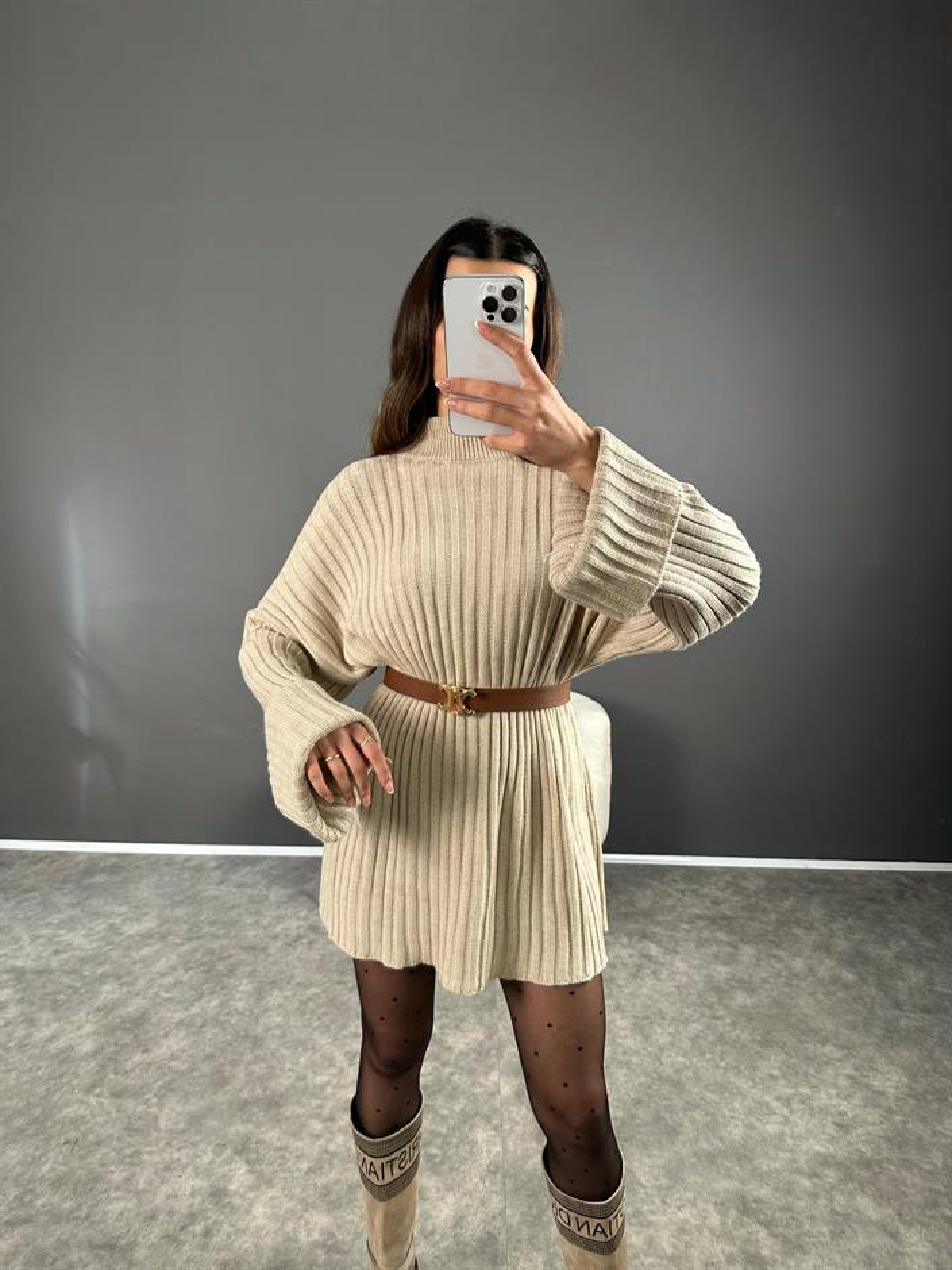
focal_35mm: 24
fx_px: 880
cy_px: 635
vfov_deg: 71.6
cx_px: 476
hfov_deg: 56.8
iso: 160
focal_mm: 6.86
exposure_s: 1/121
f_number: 1.78
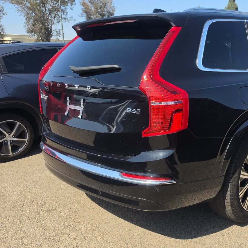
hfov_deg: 44.8
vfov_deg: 47.1
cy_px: 111
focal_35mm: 35
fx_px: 284
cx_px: 200
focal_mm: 6.5
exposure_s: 1/3092
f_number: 1.4
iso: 63
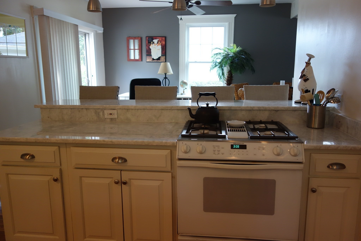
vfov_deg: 46.4
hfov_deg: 65.5
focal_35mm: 28
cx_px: 180
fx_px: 281
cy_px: 120
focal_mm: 10.46
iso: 800
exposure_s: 1/100
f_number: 2
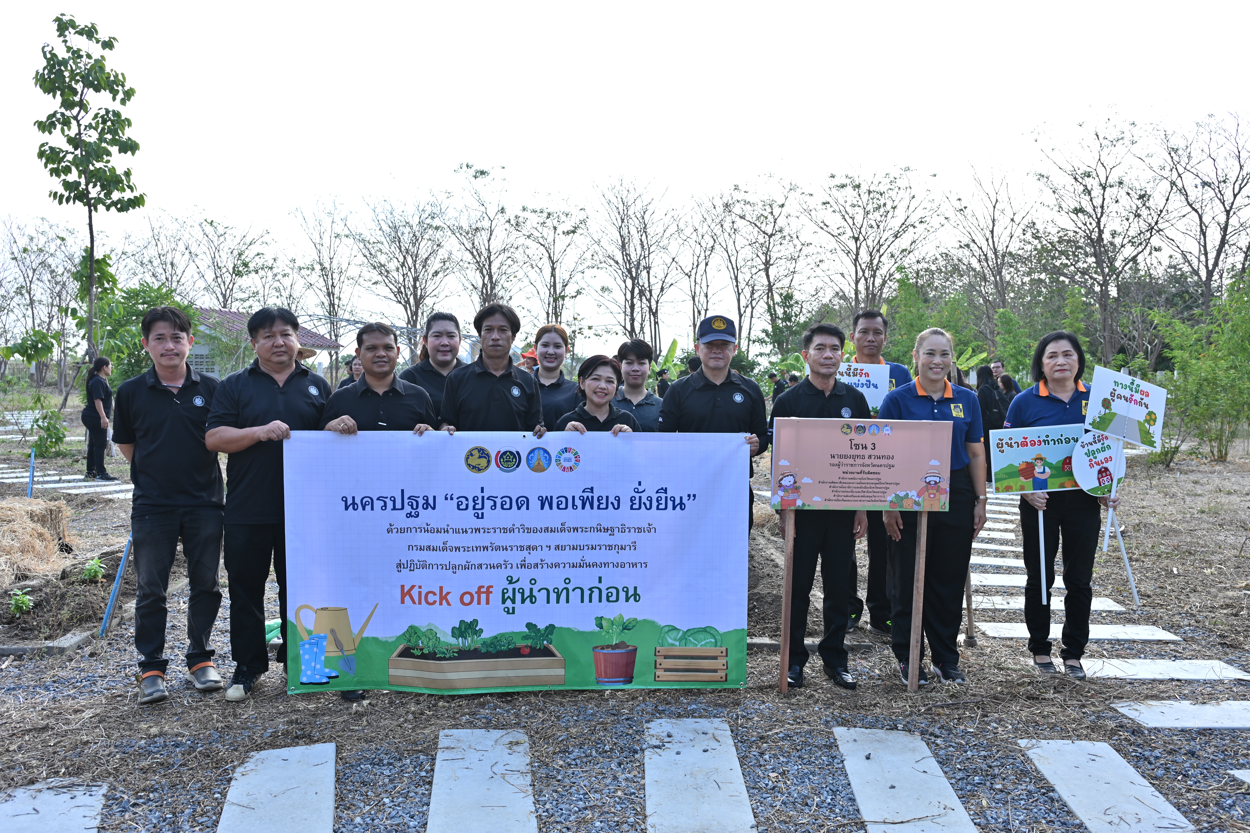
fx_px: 1007
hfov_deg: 63.7
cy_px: 416
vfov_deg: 45.0
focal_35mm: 29
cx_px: 625
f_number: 4.5
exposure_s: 1/200
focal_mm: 29
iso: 50
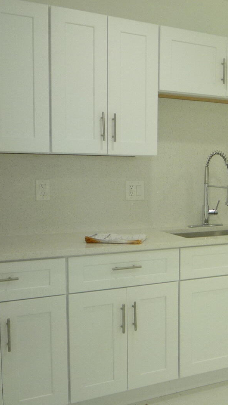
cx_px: 278
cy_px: 223
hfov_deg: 22.0
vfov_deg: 41.3
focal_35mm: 50
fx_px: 538
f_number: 3.3
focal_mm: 5.2
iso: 100
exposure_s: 1/50
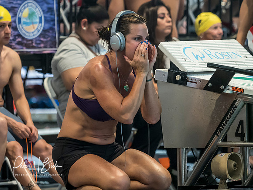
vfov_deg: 3.7
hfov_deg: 4.9
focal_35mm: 402
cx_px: 137
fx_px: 2936
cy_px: 56
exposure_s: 1/400
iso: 3200
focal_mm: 142
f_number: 2.8
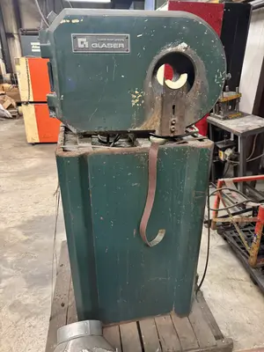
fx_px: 244
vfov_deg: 71.6
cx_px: 132
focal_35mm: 24
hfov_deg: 56.8
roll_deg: +1.3
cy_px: 176
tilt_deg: -24.7
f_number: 1.78
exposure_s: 1/40
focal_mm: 6.76
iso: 640
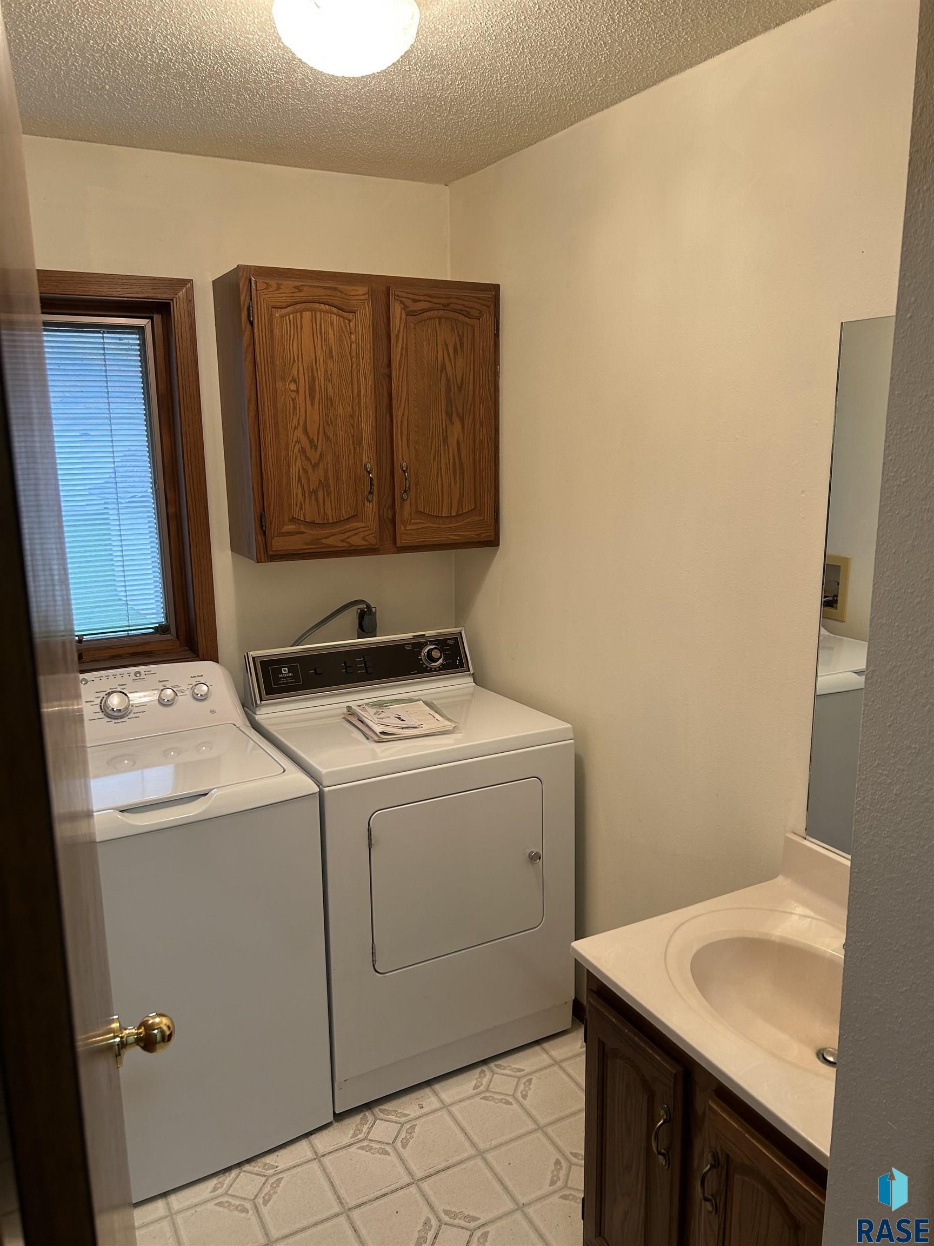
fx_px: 935
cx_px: 467
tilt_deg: -11.3
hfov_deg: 53.1
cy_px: 623
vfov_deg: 67.3
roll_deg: +0.7
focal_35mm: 26
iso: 80
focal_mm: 5.7
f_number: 1.5
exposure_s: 1/60
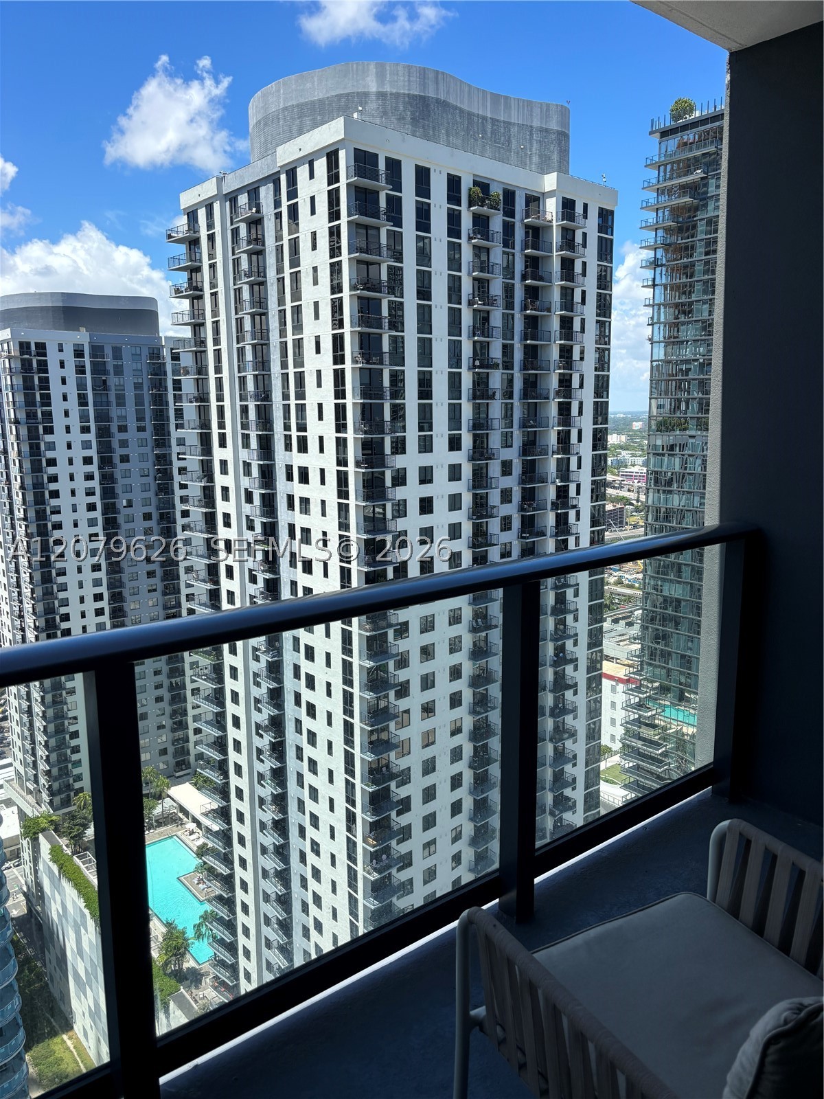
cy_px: 550
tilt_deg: -11.6
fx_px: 825
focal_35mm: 26
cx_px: 412
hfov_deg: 53.1
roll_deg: +0.3
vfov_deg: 67.3
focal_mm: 5.96
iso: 50
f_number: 1.6
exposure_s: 1/2398
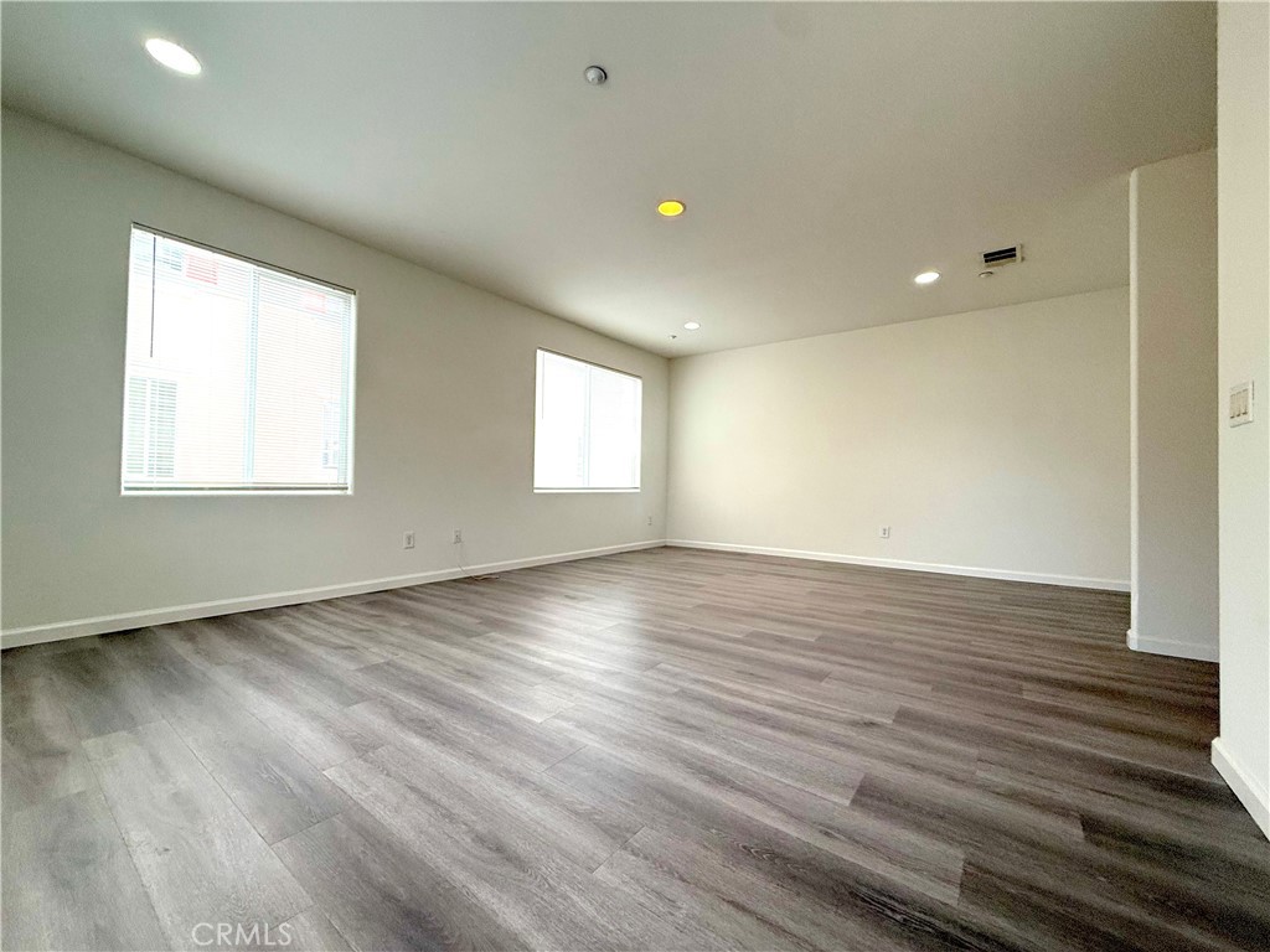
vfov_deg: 85.7
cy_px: 476
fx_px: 514
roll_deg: -0.5
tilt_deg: +0.5
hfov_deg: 102.1
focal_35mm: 14
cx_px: 635
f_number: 2.2
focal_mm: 2.22
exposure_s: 1/120
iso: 200
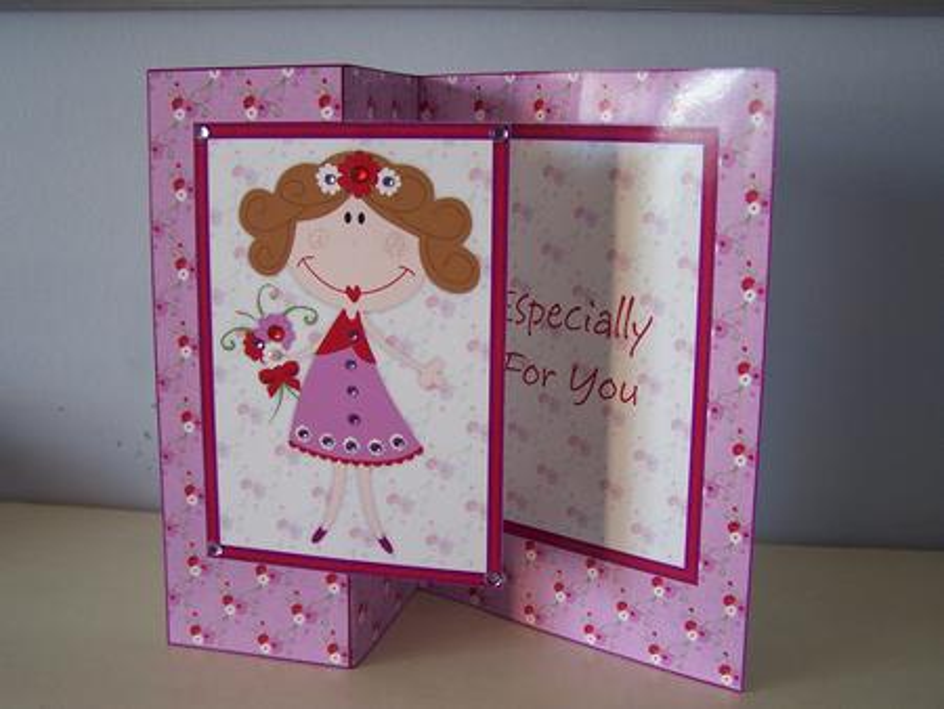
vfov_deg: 37.8
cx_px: 472
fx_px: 1037
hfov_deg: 49.0
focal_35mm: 38
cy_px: 354
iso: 100
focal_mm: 6.3
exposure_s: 1/30
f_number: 2.8
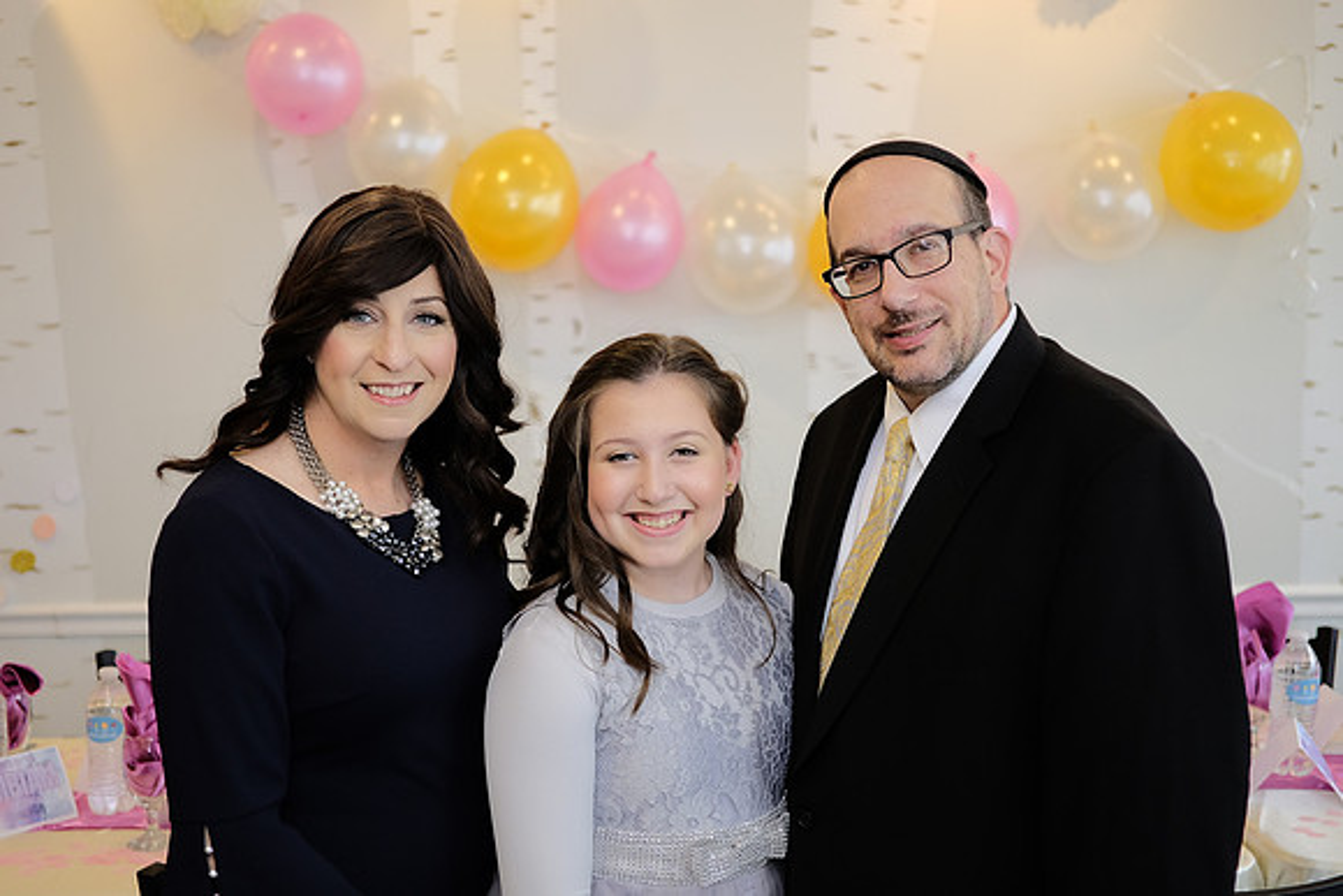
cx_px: 672
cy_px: 448
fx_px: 1791
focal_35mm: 48
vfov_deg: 28.1
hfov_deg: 41.1
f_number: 1.8
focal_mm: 32
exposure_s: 1/180
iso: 640
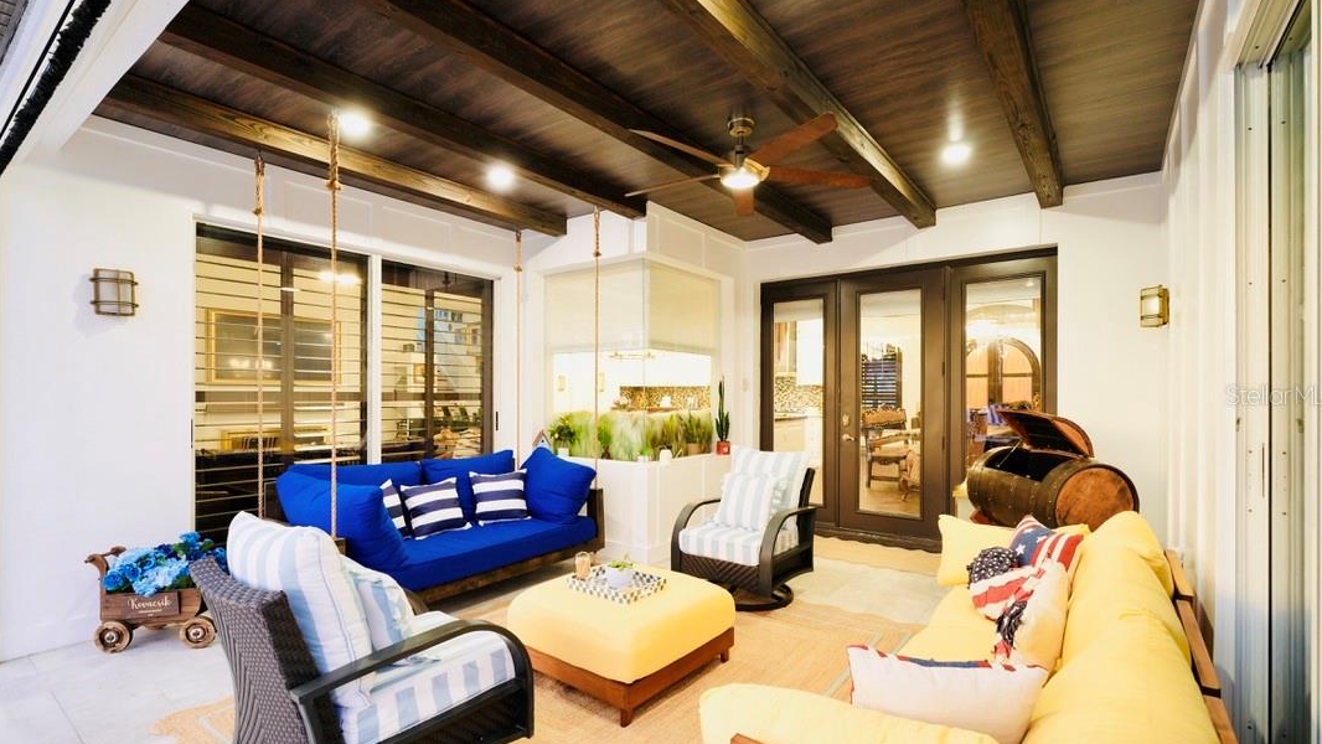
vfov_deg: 64.0
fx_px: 595
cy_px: 394
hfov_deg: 96.0
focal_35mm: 17
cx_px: 670
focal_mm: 15.9
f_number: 6.3
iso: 500
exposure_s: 1/4
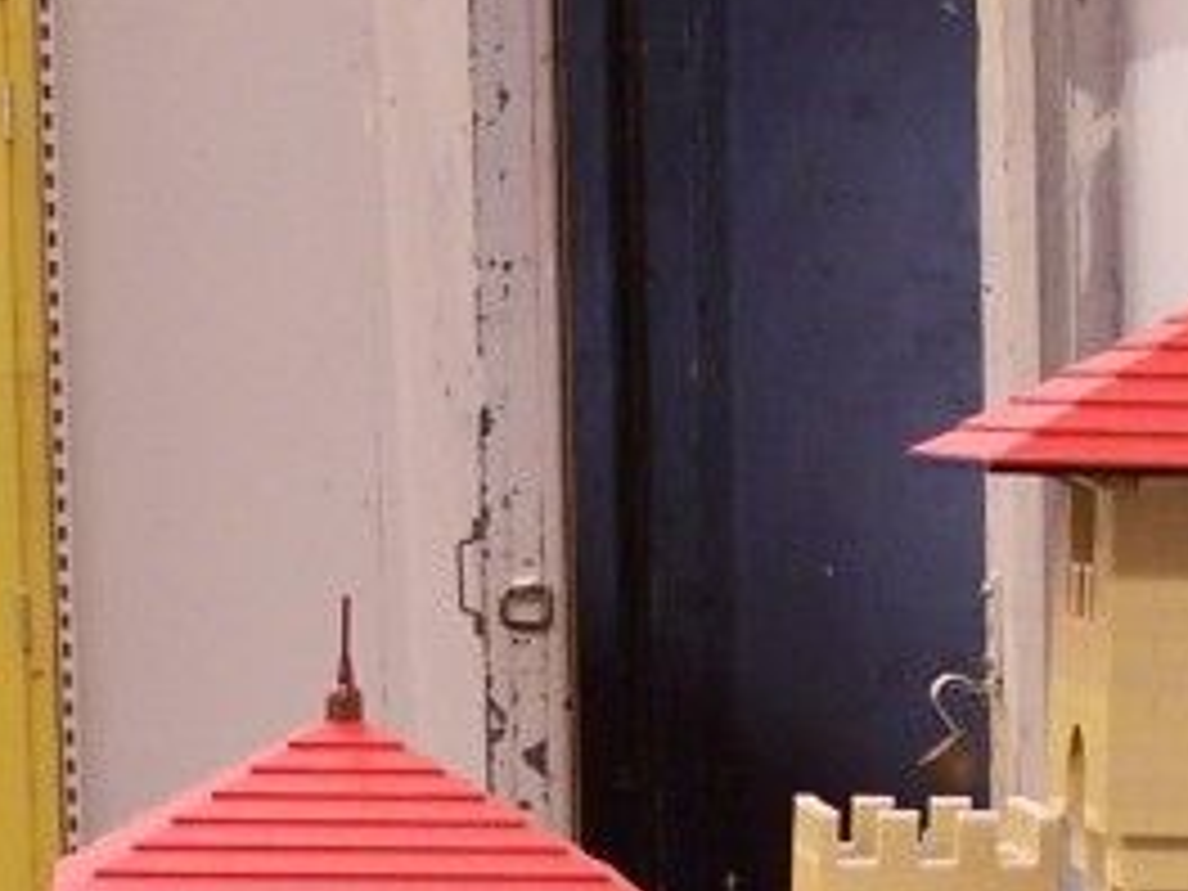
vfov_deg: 6.7
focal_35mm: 217
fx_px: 7447
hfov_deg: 9.1
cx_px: 288
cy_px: 1548
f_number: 3.1
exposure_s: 1/2
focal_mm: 9.3
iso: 80
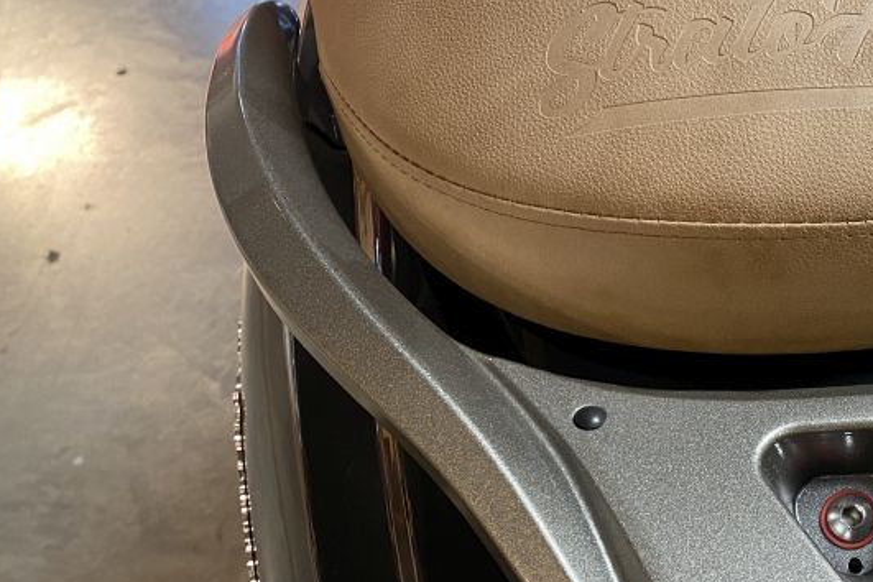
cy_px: 308
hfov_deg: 35.2
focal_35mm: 54
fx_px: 1309
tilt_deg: -46.3
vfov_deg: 25.1
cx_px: 751
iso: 160
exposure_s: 1/50
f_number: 1.8
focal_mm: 4.25
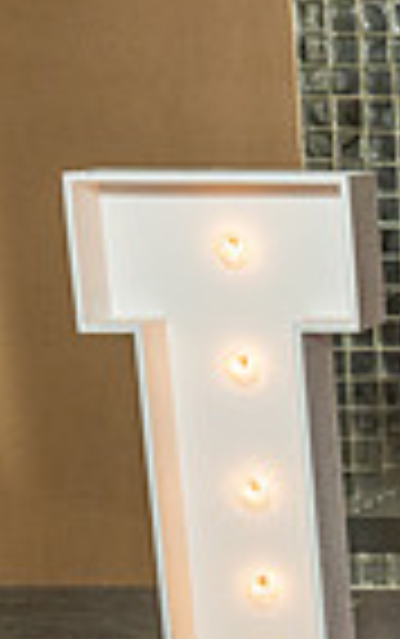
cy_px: 569
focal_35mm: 125
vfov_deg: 16.5
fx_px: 2176
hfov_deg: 8.8
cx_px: 1155
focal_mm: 30
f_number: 5.6
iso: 640
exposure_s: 1/125
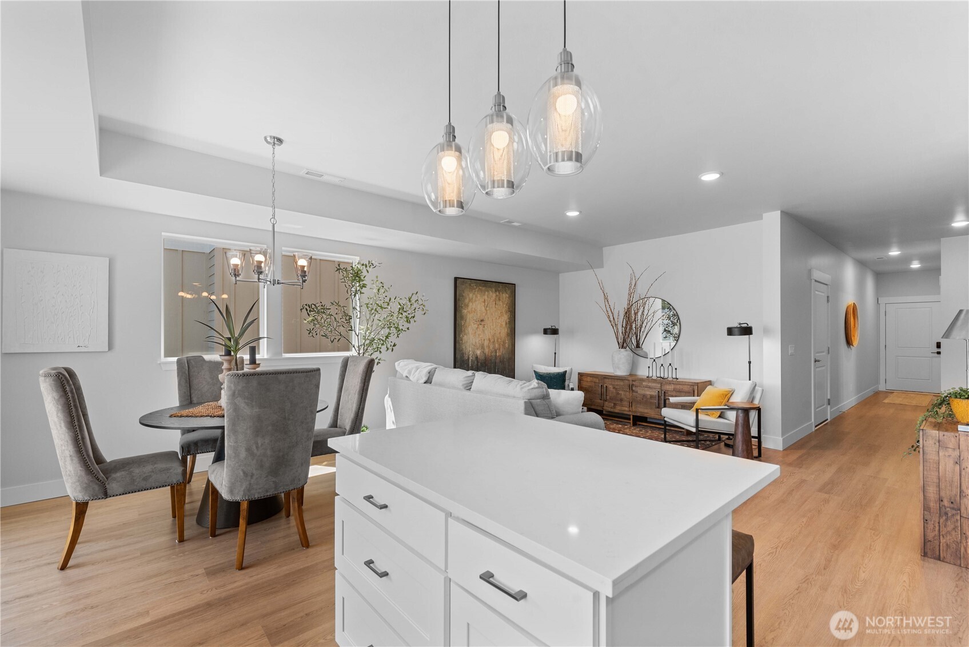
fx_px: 404
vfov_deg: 77.4
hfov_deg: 100.4
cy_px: 324
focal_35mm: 15
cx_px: 484
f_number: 7.1
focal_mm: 15
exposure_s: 1/25
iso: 200
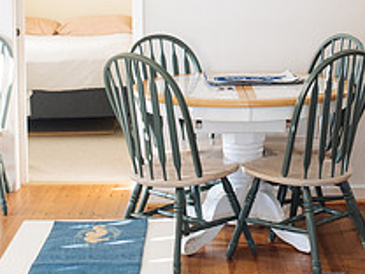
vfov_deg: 15.3
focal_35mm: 94
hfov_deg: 20.9
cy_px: -24
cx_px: 202
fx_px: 991
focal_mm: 35
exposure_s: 1/160
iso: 1600
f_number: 2.8
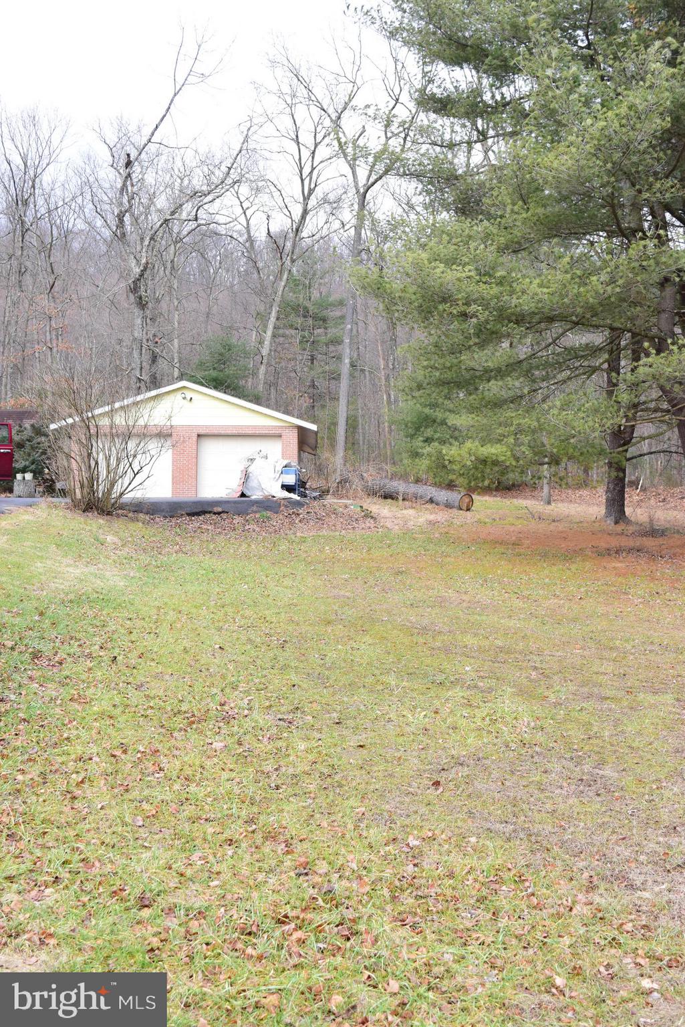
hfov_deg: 33.0
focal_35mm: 40
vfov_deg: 47.9
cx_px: 342
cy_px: 514
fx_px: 1155
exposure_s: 1/640
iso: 1600
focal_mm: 27
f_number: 7.1
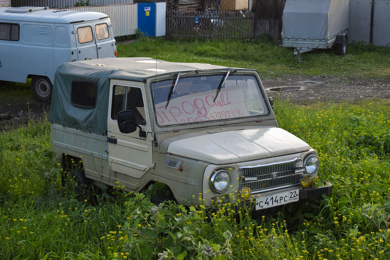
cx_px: 195
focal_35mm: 57
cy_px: 130
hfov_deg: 35.1
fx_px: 617
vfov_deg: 23.8
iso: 800
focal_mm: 38
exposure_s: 1/640
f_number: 6.3
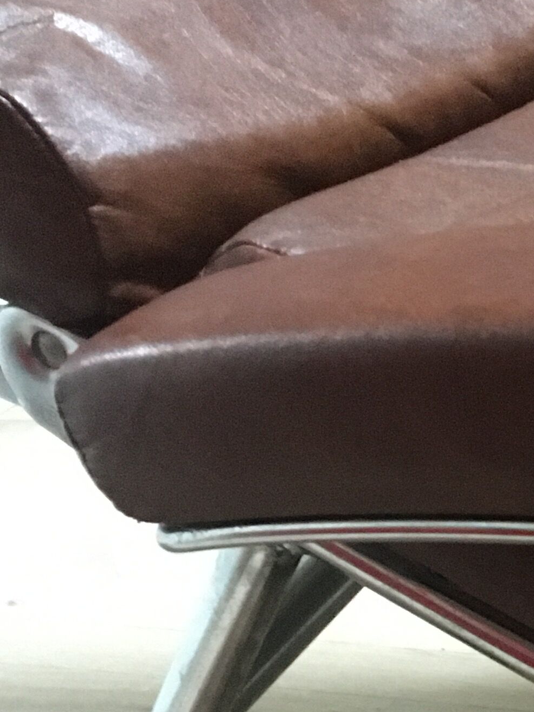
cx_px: 724
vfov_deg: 20.3
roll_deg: +12.5
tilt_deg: -33.4
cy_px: 904
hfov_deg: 15.6
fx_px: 1831
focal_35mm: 89
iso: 800
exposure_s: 1/17
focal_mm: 4.15
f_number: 2.2
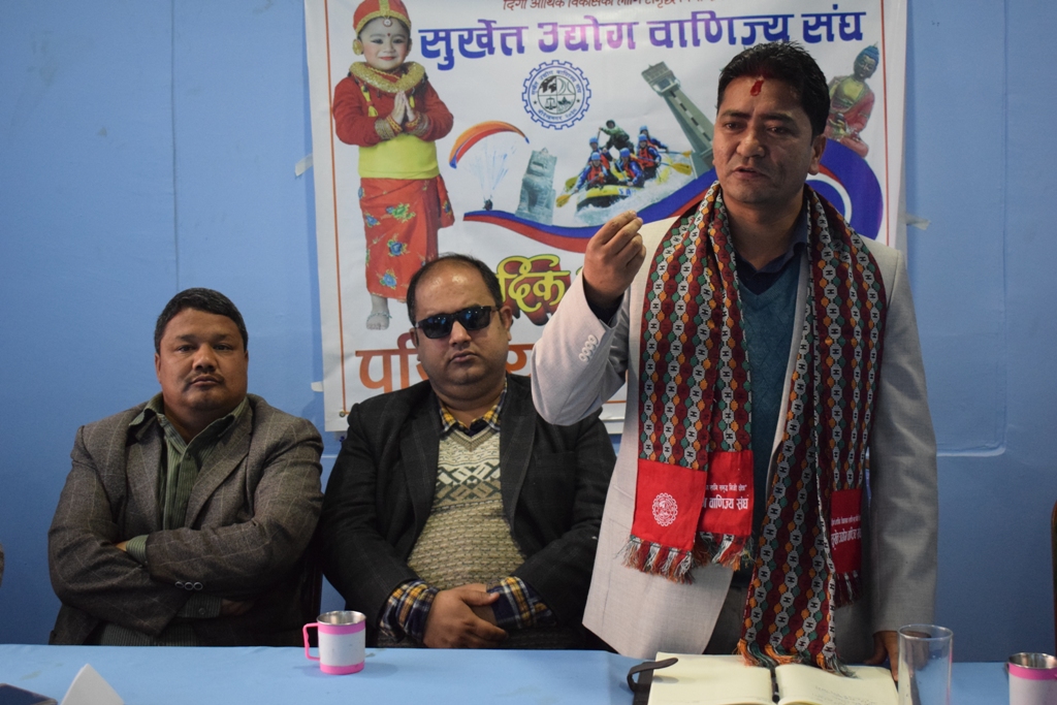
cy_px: 352
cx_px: 528
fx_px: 1409
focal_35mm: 48
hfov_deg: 41.1
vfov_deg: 28.1
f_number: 4.5
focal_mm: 32
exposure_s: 1/100
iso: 3200
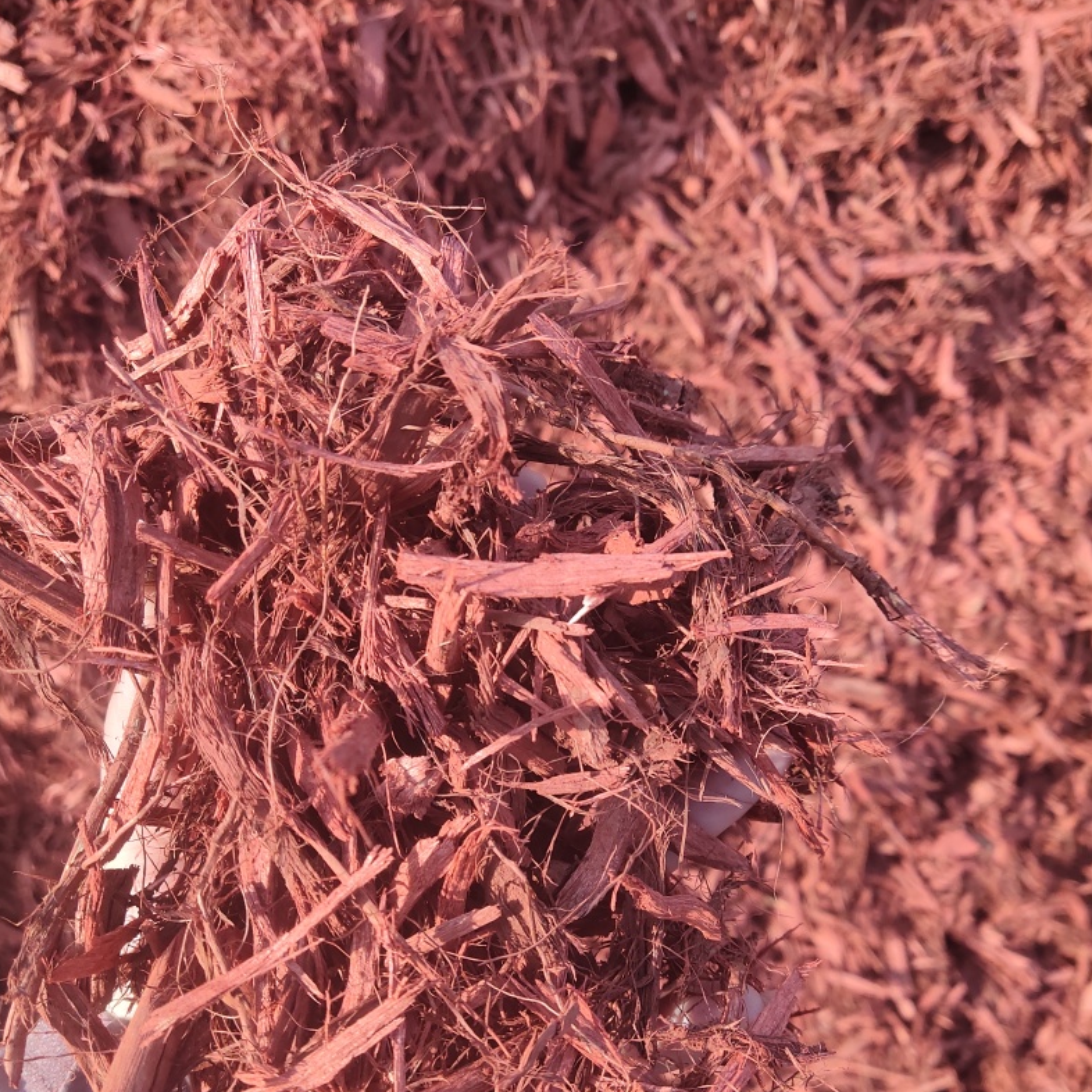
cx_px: 542
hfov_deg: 54.0
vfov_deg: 53.2
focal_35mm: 30
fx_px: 1071
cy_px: 708
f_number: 1.8
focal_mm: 4.71
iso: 50
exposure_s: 1/1171
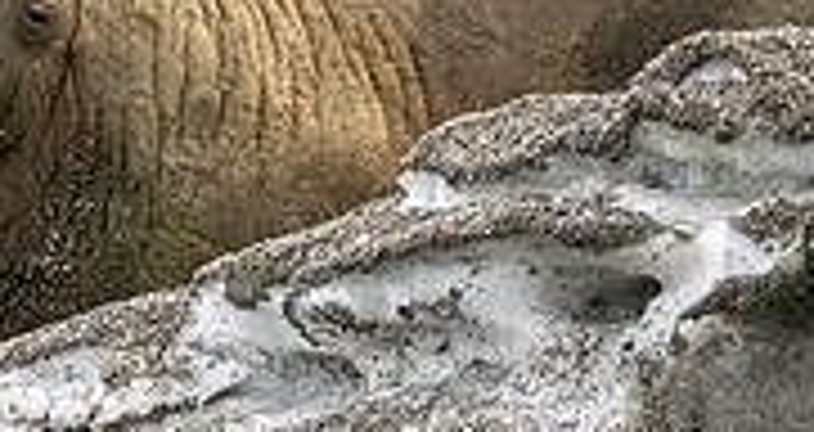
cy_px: -213
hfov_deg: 1.7
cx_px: -133
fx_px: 26895
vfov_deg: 0.9
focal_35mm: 1263
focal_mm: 320
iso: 3200
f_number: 5.6
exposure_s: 1/2000
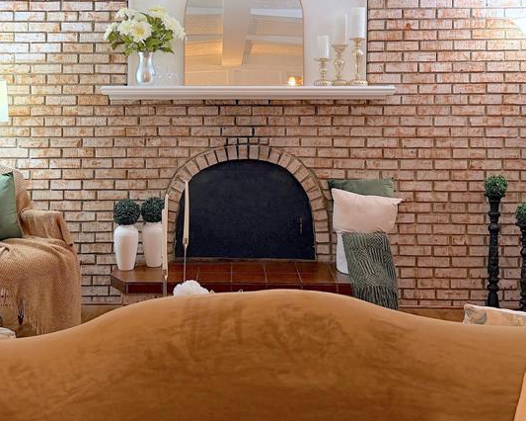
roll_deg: +0.2
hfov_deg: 41.0
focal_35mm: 45
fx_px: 700
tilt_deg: -0.5
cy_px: 104
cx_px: 208
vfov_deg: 32.8
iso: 200
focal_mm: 6.76
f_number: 1.78
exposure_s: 1/60
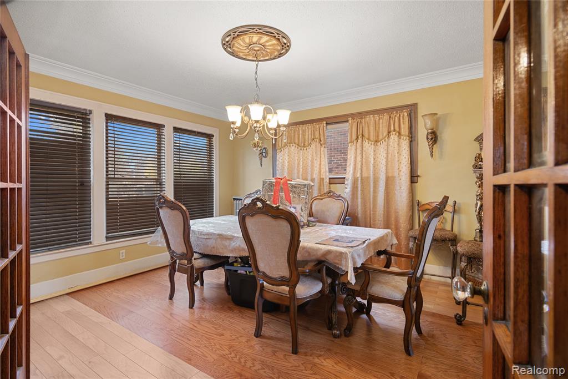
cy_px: 190
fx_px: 473
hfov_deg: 61.9
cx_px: 284
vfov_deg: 43.6
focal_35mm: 30
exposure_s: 1/1.25
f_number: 9
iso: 320
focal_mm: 30
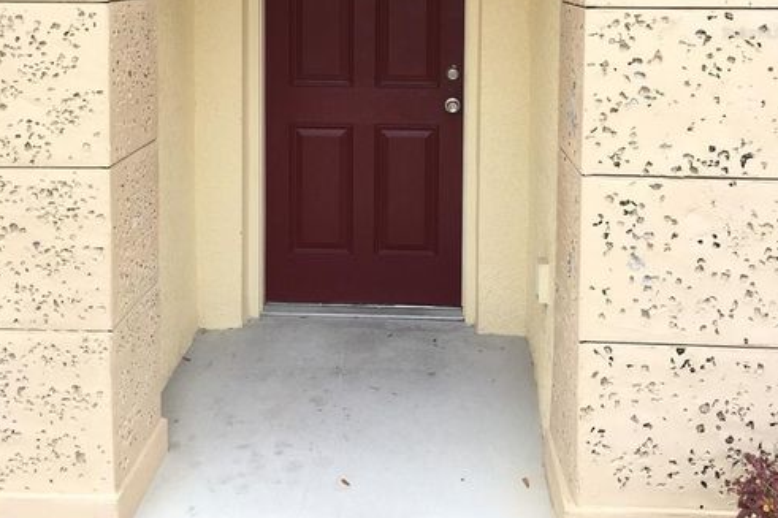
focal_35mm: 41
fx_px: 886
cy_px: 32
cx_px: 388
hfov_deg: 47.4
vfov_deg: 30.8
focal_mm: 4.15
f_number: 2.2
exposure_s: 1/582
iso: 25
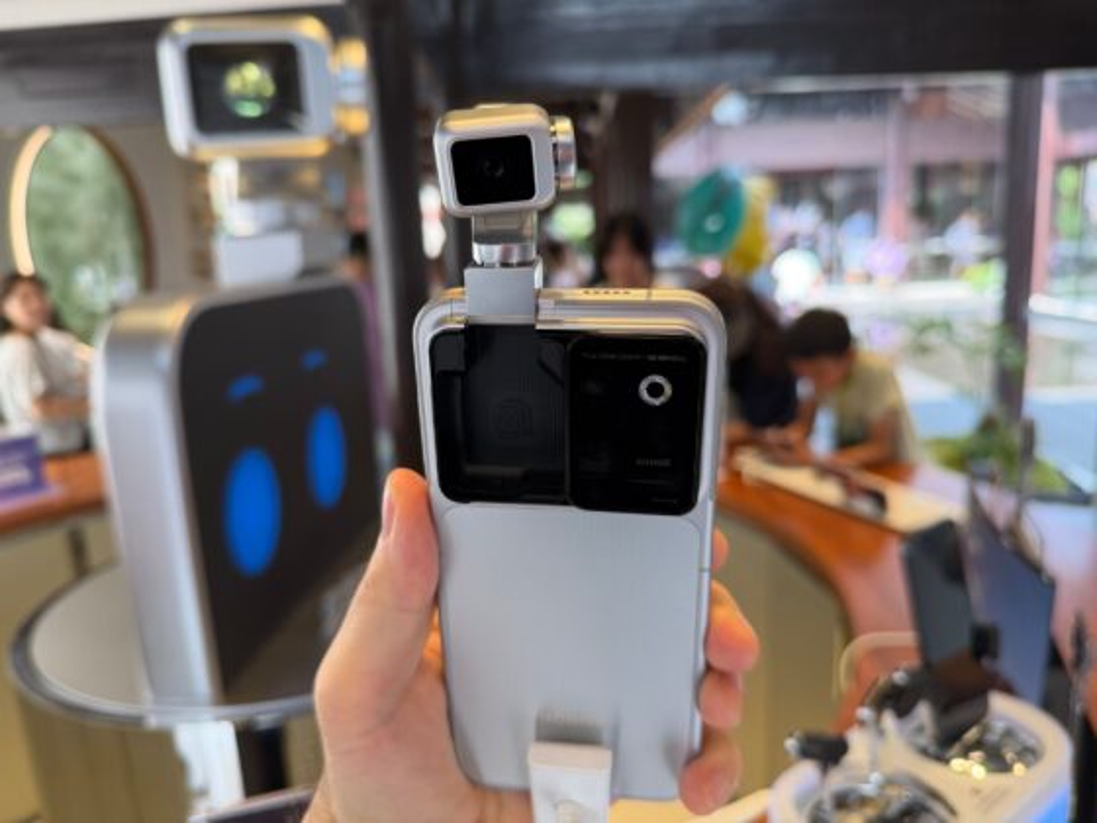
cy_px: 412
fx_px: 761
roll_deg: +3.8
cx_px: 548
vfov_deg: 56.8
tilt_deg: -11.7
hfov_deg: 71.6
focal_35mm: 24
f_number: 1.78
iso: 100
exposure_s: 1/183
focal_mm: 6.76
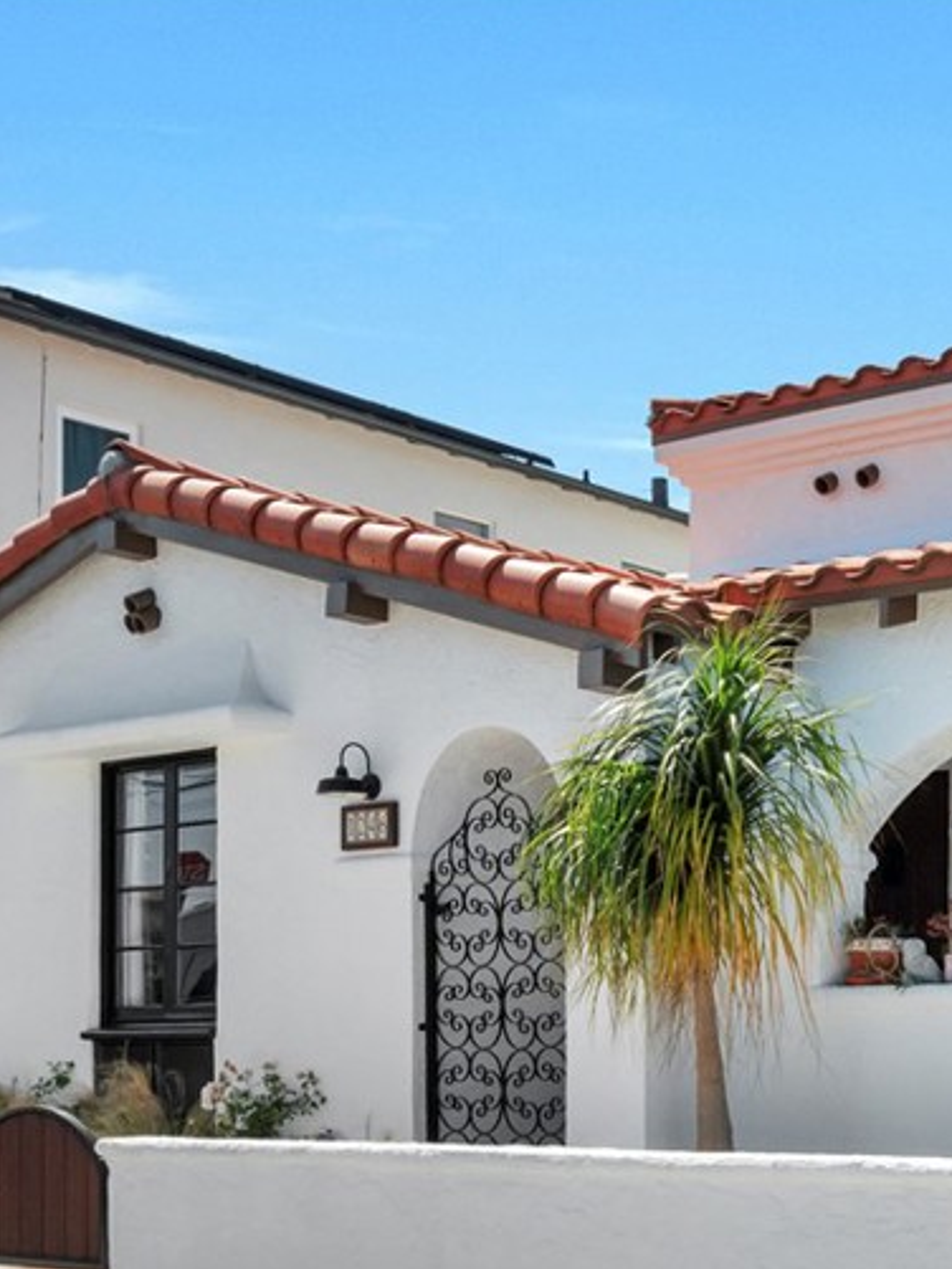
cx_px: 1129
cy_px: 845
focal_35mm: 58
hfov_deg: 23.2
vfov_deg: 33.0
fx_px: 2125
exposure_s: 1/400
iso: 1600
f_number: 13
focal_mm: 29.5
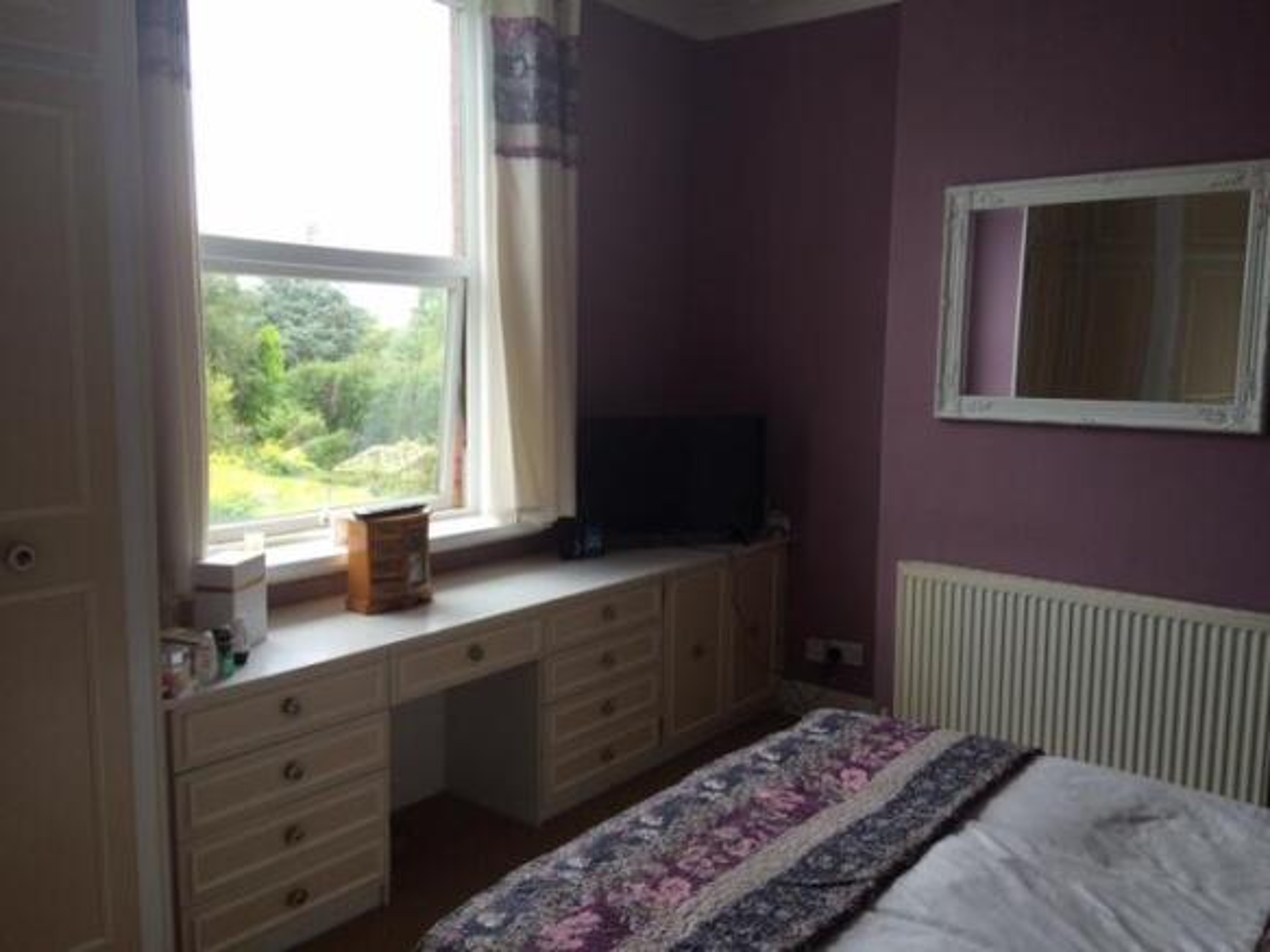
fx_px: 1064
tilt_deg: -5.6
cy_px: 476
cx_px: 635
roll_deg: -0.9
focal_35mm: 29
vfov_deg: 48.2
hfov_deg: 61.7
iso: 50
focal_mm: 4.15
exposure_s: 1/100
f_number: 2.2
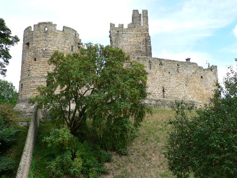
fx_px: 246
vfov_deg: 39.7
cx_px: 118
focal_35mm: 36
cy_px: 89
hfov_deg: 51.4
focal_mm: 6
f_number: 4
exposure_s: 1/250
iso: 80
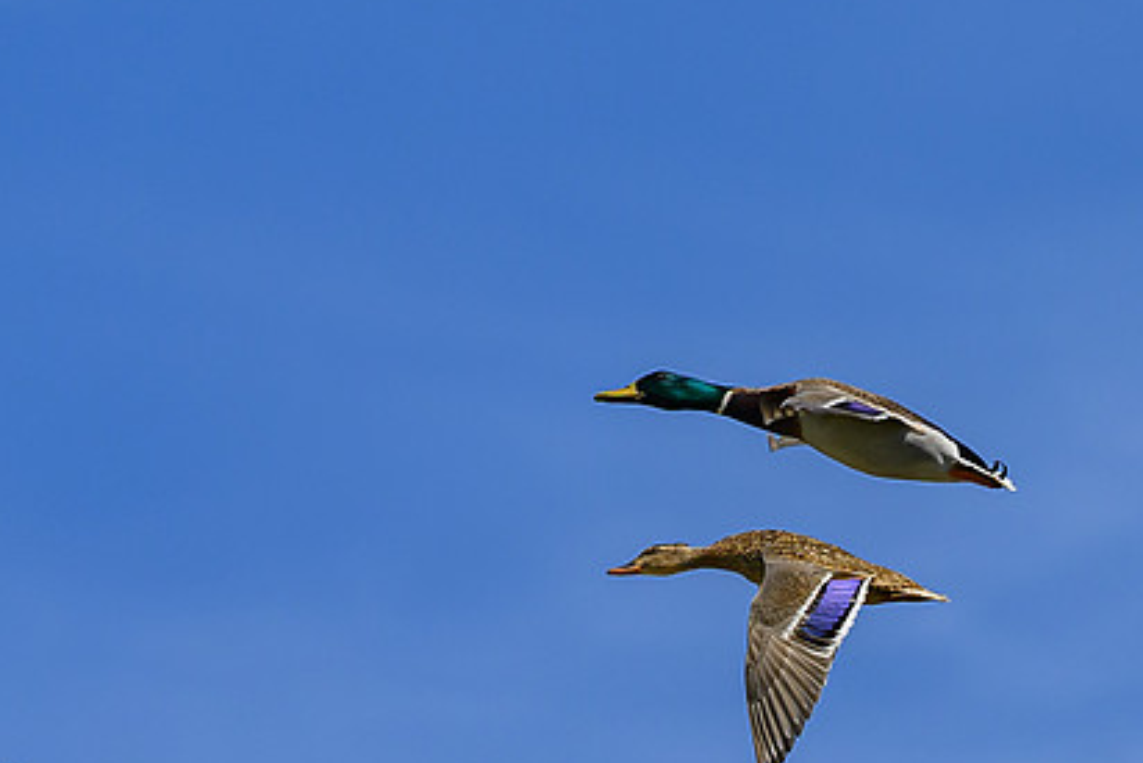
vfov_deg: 1.3
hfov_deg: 1.9
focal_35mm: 1096
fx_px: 34808
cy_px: 582
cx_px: 998
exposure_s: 1/1600
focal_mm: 250
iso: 200
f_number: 5
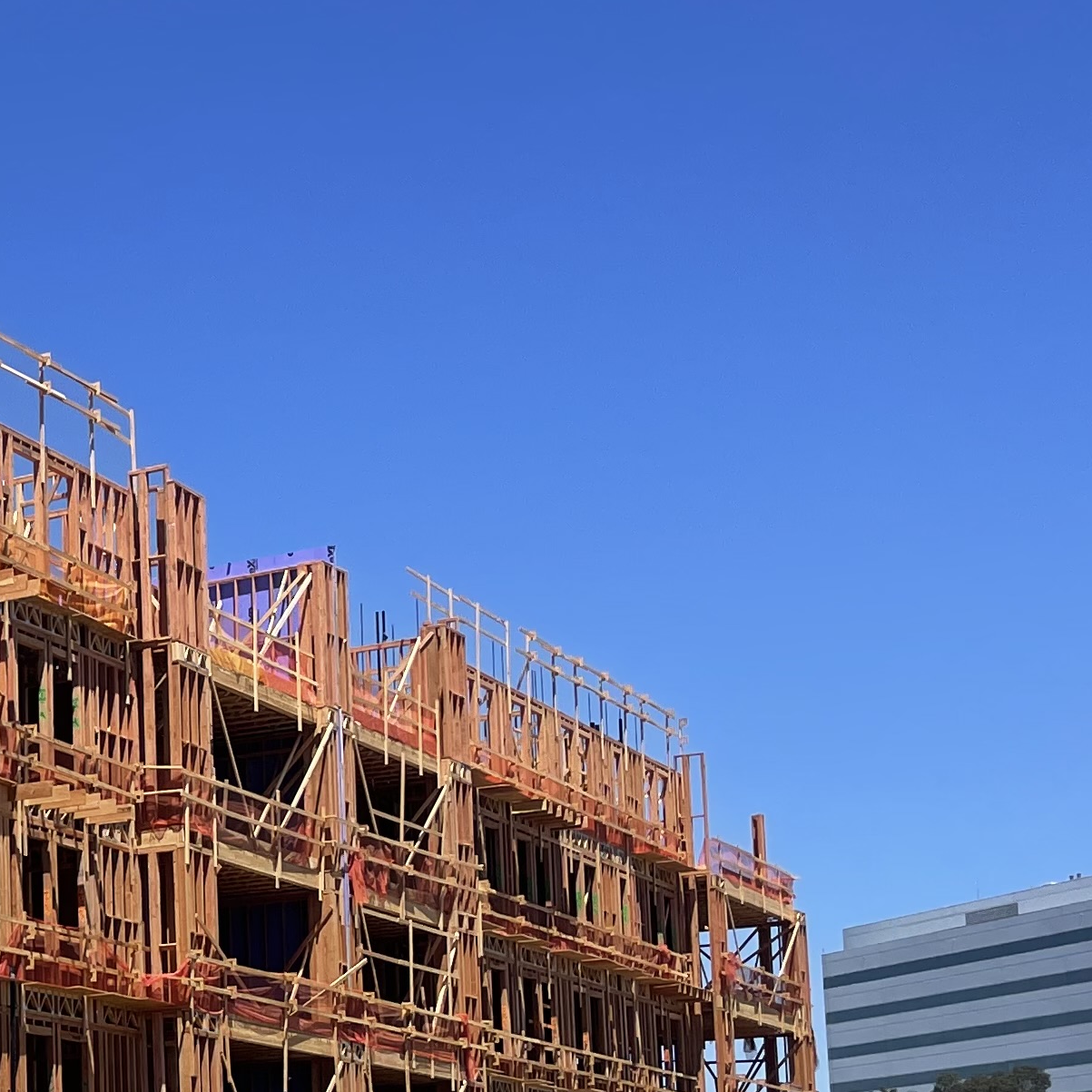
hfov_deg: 19.6
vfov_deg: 21.9
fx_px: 2748
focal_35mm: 77
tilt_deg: +7.7
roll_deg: +1.1
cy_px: 1008
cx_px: -531
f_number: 1.6
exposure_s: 1/3509
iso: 32
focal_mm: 4.2
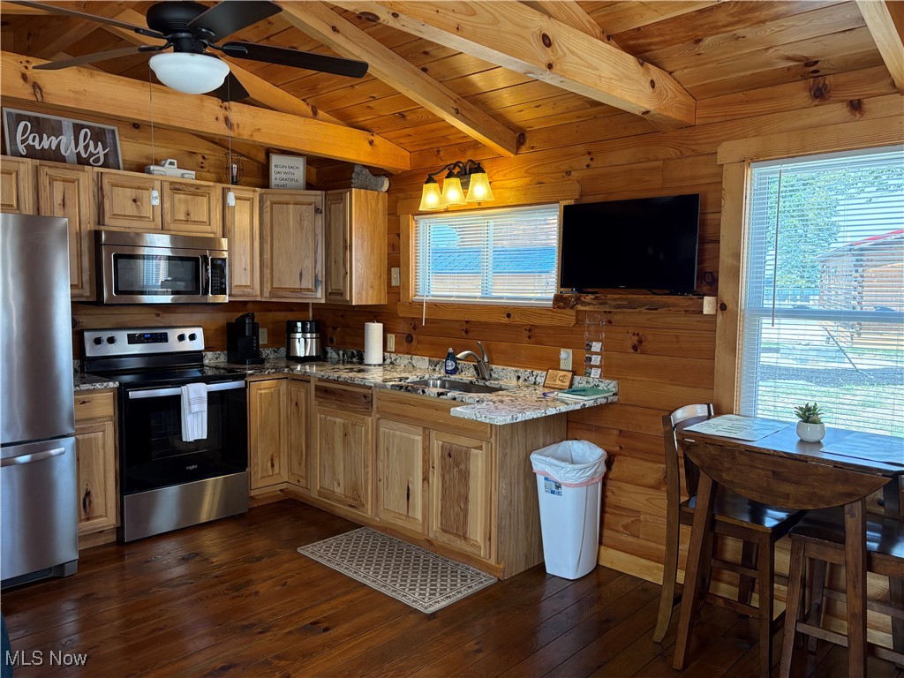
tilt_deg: -4.8
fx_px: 679
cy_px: 339
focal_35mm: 26
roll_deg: +0.1
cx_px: 452
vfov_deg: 53.1
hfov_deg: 67.3
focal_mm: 5.96
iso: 125
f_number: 1.6
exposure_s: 1/120
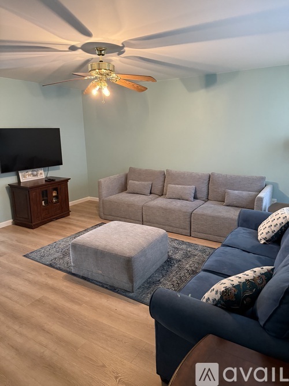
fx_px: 267
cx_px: 144
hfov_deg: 56.8
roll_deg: -0.4
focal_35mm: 24
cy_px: 193
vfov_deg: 71.6
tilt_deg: -14.0
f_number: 1.78
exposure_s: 1/60
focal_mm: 6.76
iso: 400
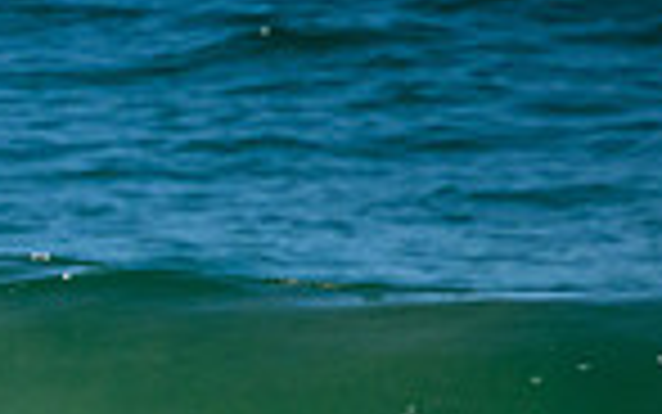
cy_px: 402
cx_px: -822
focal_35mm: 3705
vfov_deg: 0.4
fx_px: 66870
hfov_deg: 0.6
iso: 1100
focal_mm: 800
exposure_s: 1/2000
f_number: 11
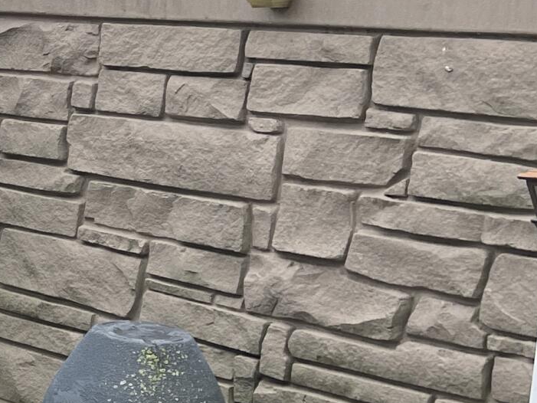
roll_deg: -1.9
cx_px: -463
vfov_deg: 13.8
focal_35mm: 107
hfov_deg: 15.5
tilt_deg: -7.7
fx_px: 1660
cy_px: 244
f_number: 1.6
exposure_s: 1/1130
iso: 32
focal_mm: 5.1
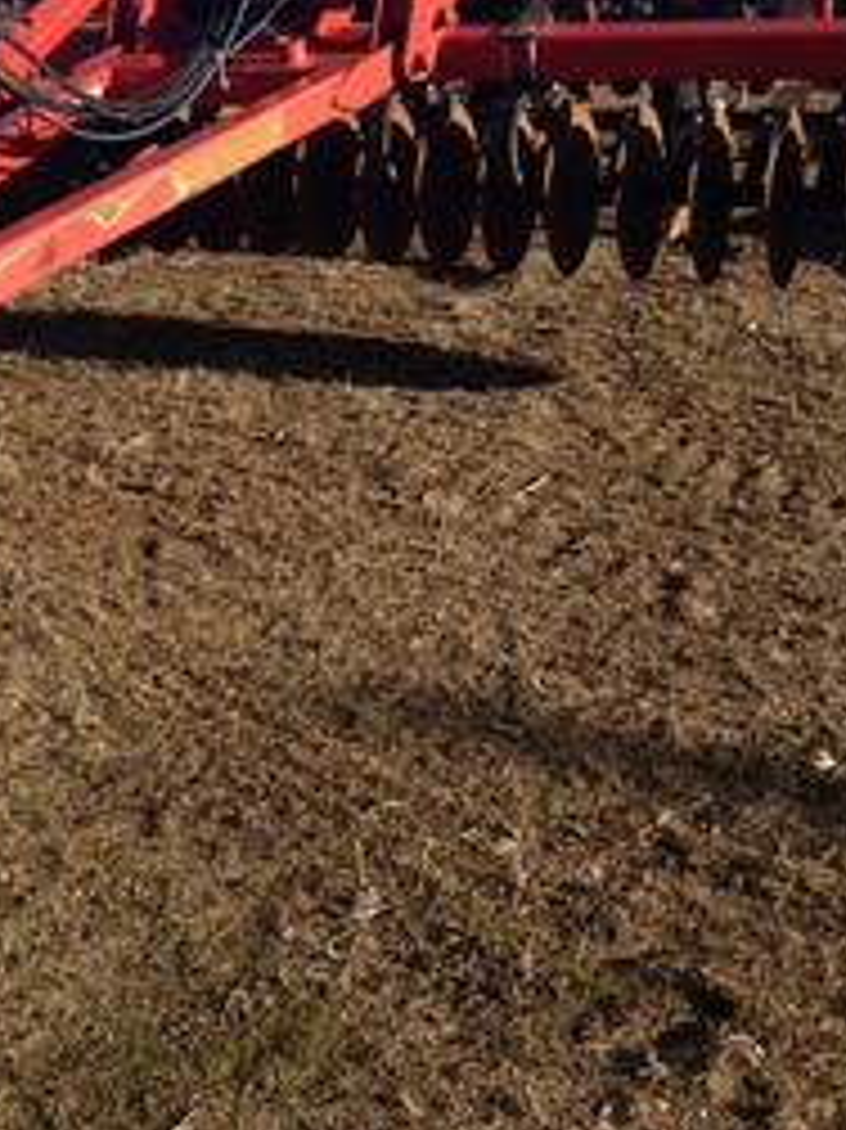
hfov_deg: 25.6
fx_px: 1859
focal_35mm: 57
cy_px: 230
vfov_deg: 32.9
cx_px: 342
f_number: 2.4
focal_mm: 4.28
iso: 50
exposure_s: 1/982
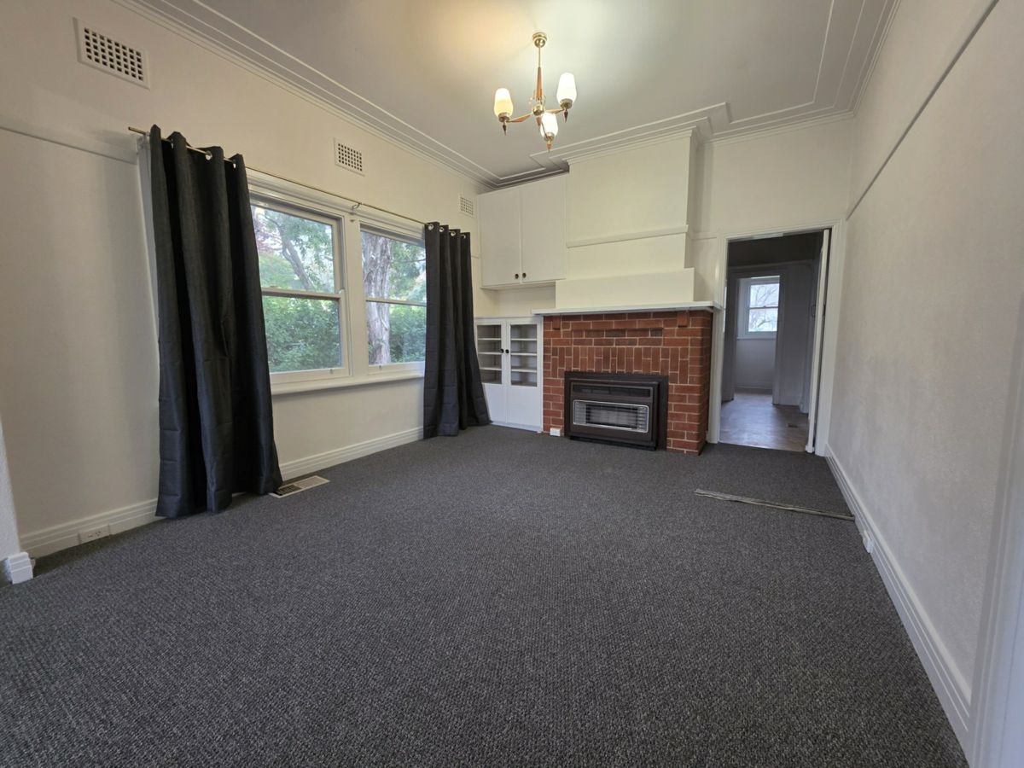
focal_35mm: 13
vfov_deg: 89.9
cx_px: 512
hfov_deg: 106.2
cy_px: 384
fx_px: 385
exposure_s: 1/100
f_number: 1.9
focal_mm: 2.2
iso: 320
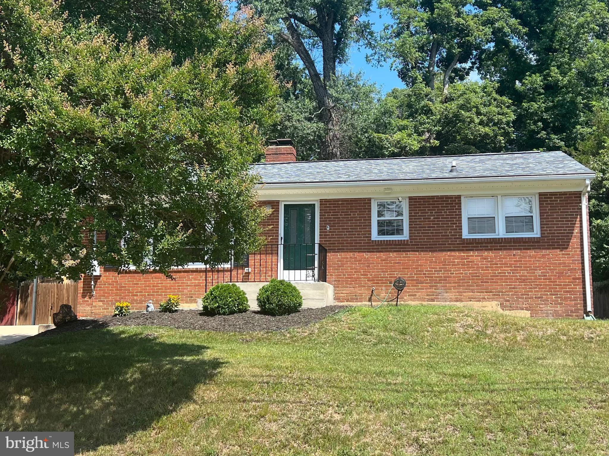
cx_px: 304
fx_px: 457
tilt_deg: +7.8
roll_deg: -0.4
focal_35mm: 26
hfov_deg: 67.3
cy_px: 228
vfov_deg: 53.0
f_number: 1.5
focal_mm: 5.7
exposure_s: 1/1934
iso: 50
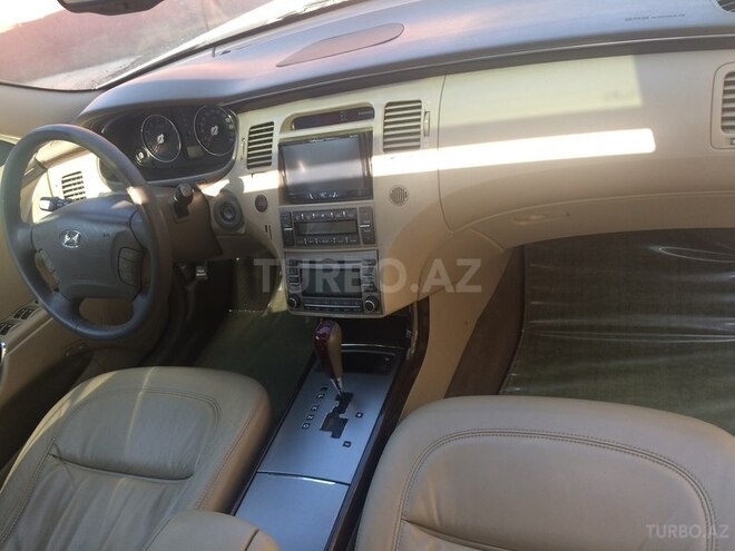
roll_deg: +19.8
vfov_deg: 48.2
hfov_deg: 61.7
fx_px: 616
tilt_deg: -32.8
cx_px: 368
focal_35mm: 29
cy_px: 276
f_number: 2.2
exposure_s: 1/119
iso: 32
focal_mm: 4.15
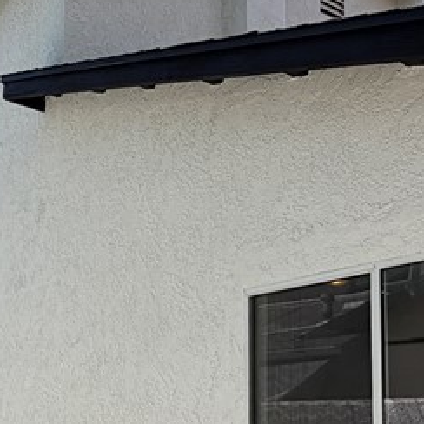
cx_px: 177
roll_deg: +0.3
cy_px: 351
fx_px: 721
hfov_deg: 32.7
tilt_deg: +5.2
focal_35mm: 52
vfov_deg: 31.8
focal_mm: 2.22
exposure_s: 1/770
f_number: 2.2
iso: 25
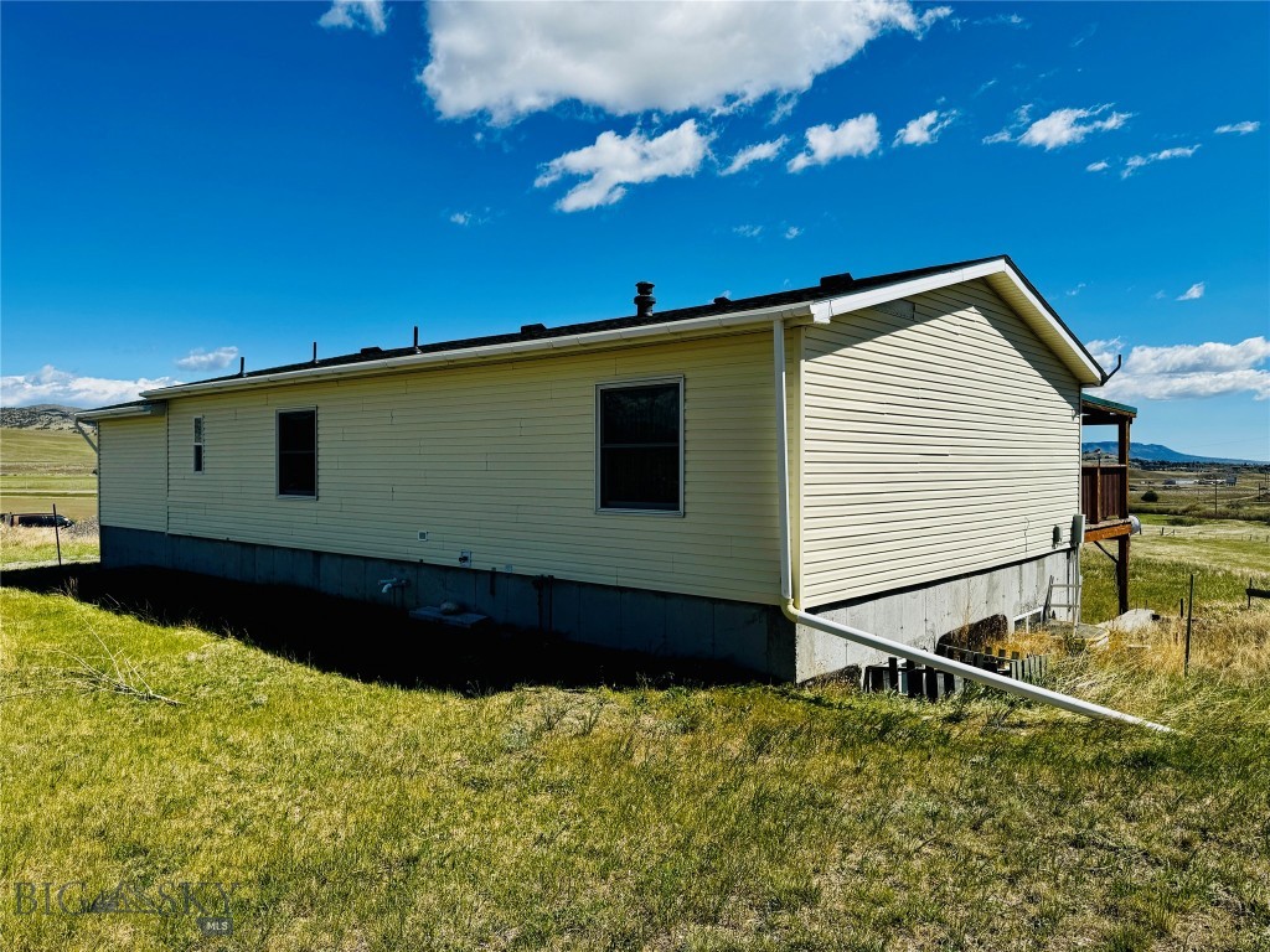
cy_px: 476
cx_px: 635
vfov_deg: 56.8
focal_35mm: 24
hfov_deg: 71.6
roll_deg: +0.0
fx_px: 881
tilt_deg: -1.6
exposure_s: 1/7092
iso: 80
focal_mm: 6.76
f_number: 1.78
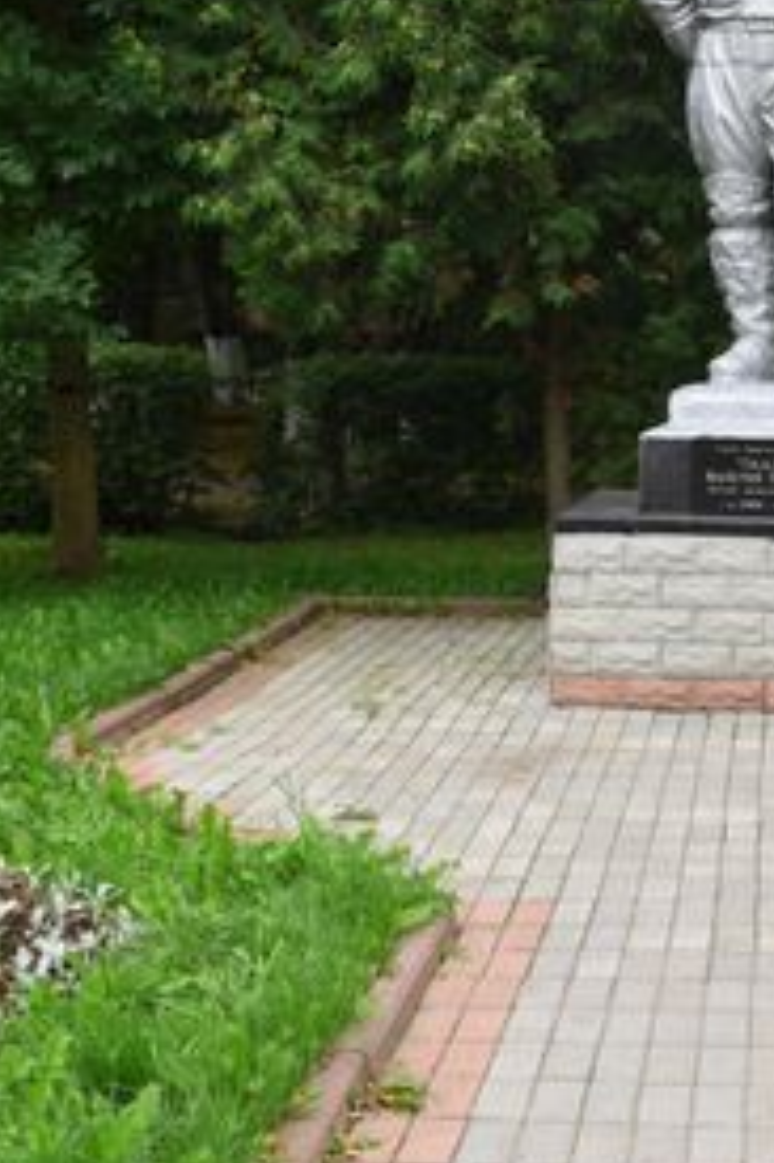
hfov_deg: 21.5
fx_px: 1970
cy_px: 245
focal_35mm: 61
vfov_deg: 32.1
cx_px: 761
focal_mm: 24
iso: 400
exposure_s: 1/100
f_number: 5.6
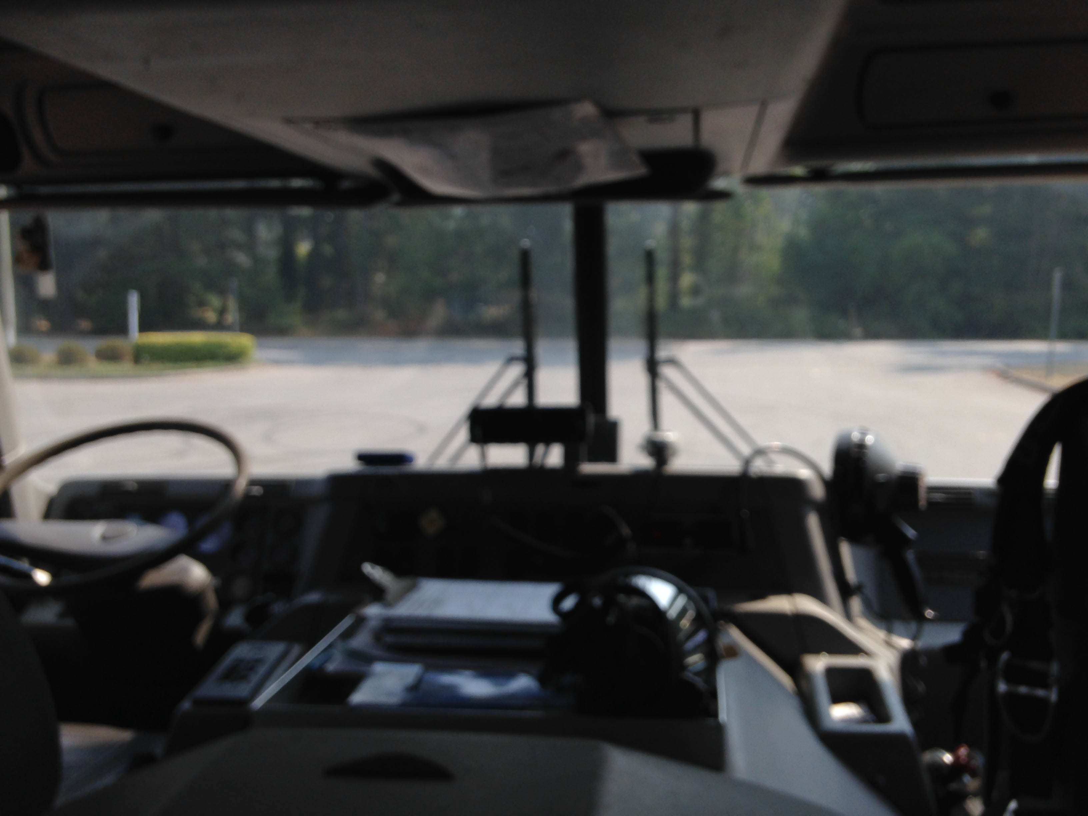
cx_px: 544
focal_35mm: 33
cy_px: 408
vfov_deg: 42.9
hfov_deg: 55.4
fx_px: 1037
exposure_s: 1/570
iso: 50
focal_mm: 4.12
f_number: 2.4
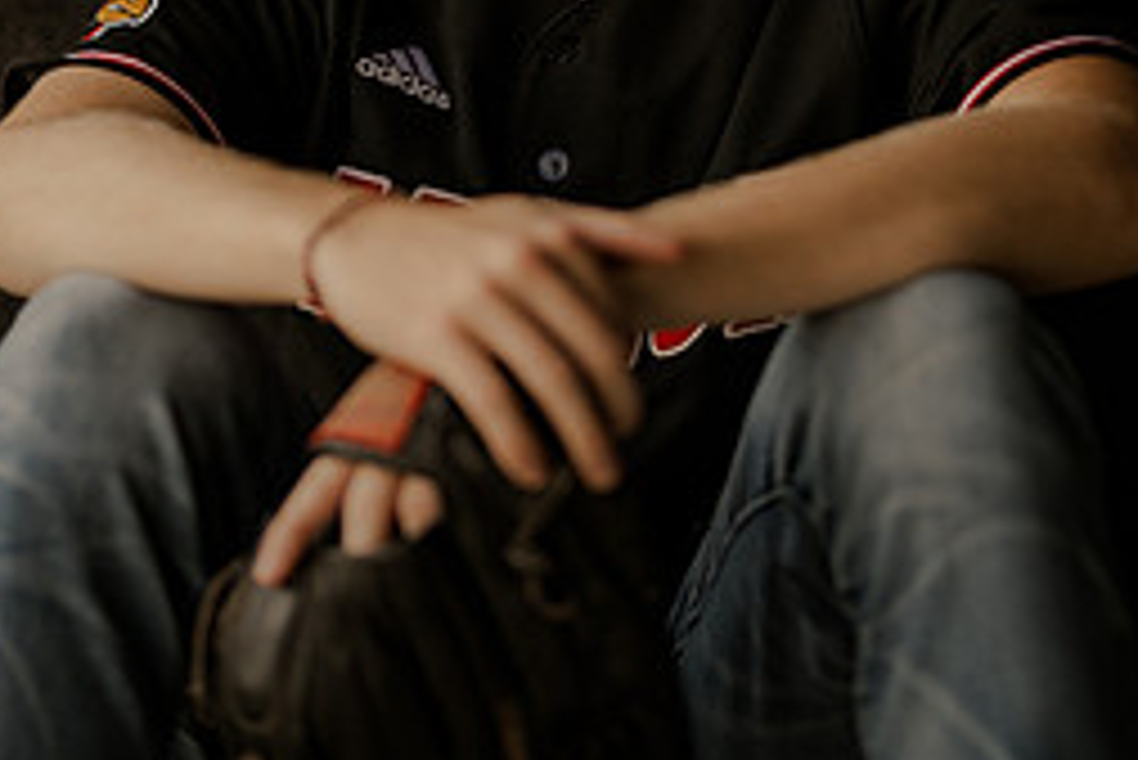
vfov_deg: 9.0
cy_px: -40
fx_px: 4776
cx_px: 607
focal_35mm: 151
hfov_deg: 13.6
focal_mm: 85
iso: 800
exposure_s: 1/1600
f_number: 1.4
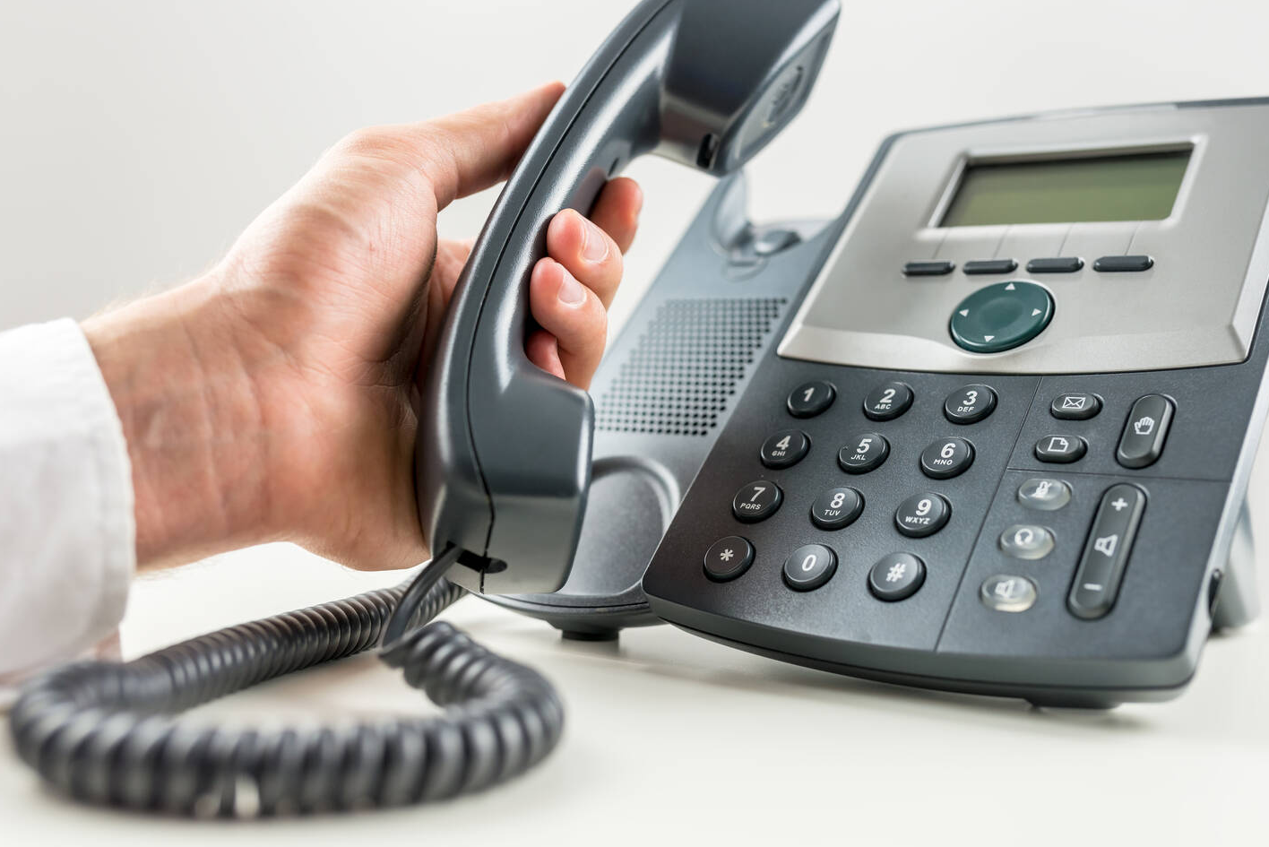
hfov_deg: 48.4
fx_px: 1410
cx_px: 686
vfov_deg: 33.4
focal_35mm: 40
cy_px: 426
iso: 320
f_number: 4
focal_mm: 35
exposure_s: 1/125
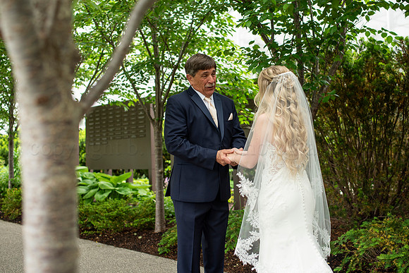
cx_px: 225
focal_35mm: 50
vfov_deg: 26.9
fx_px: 569
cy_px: 124
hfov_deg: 39.5
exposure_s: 1/125
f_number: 2.8
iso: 500
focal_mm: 45
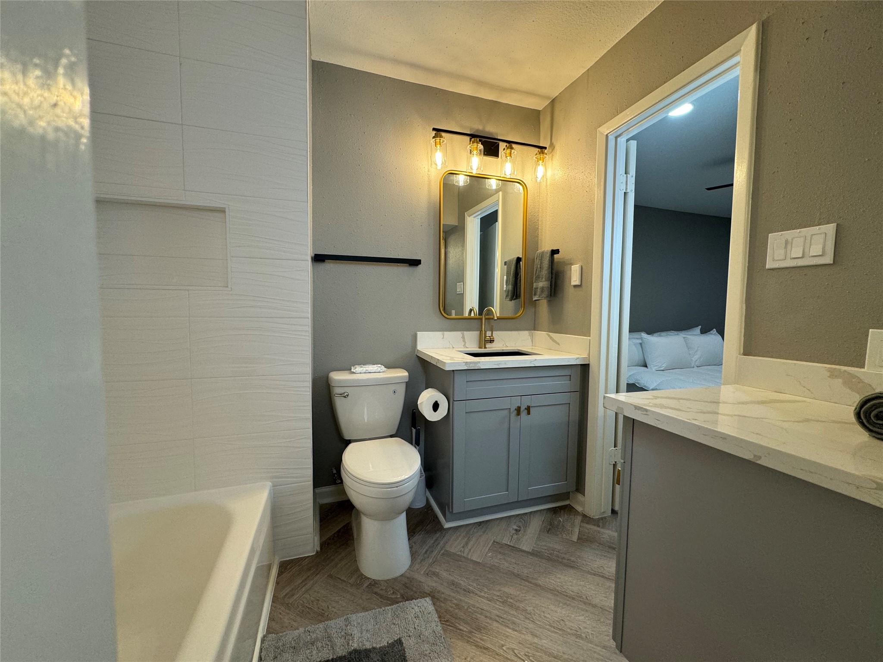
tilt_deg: -3.7
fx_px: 357
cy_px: 331
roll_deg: -0.6
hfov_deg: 102.1
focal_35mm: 14
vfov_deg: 85.7
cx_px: 442
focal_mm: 2.22
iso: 160
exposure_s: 1/120
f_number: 2.2
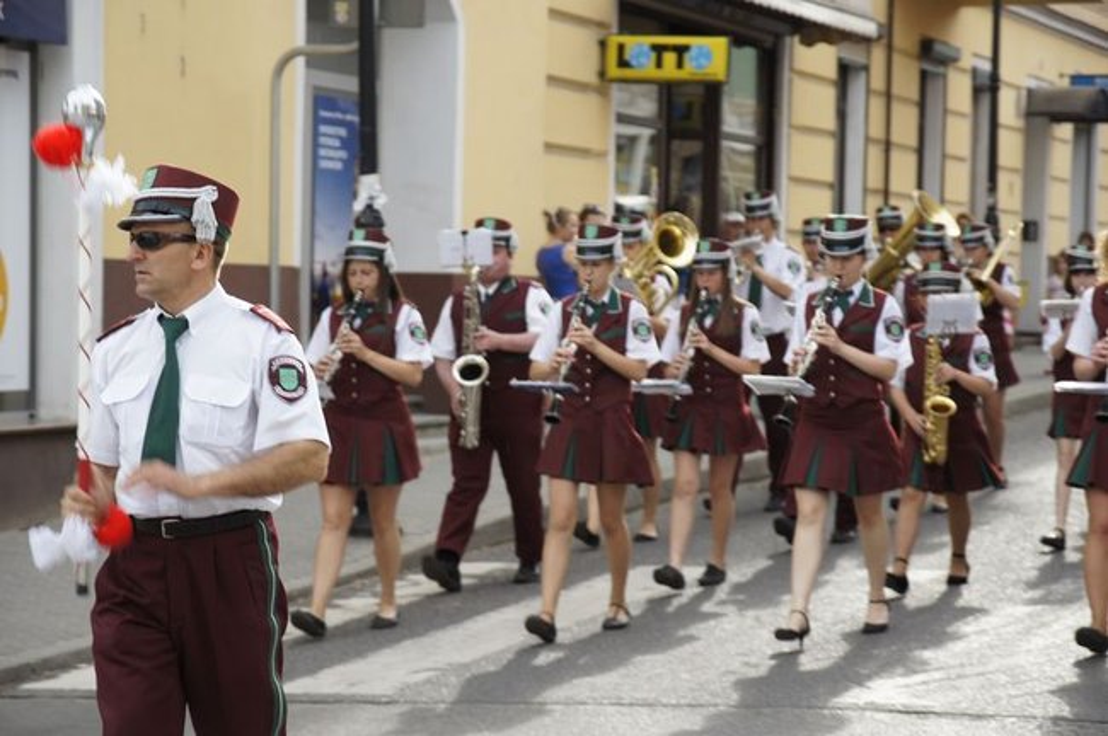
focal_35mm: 105
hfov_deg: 19.5
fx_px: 3228
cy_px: 368
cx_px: 554
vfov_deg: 13.0
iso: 100
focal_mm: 70
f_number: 4.5
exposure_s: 1/125
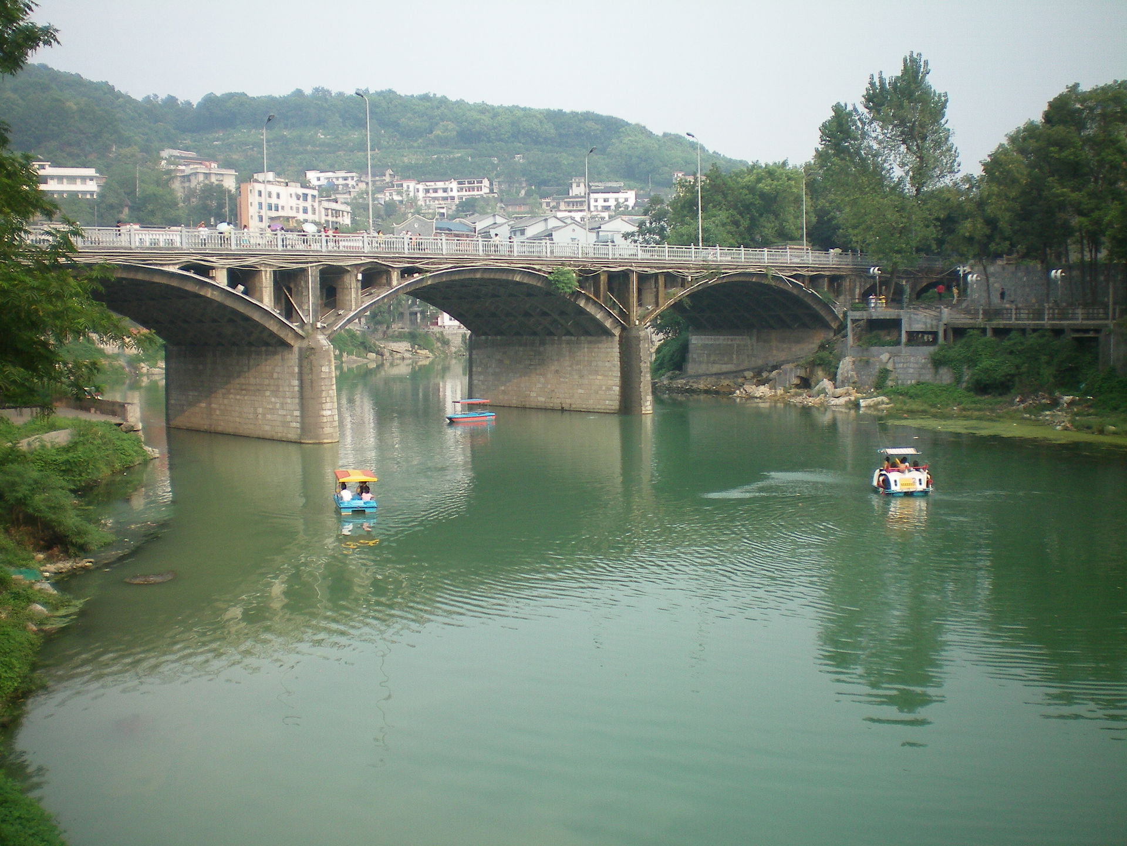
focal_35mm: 38
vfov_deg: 37.7
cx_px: 564
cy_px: 423
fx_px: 1237
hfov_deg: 49.0
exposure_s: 1/320
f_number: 3.1
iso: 64
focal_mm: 6.3
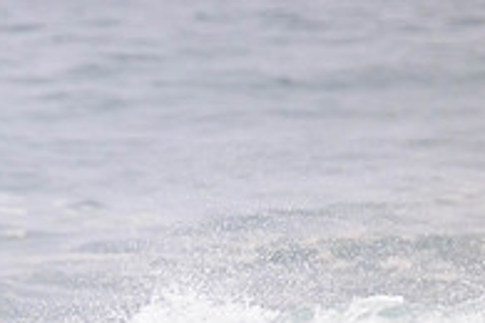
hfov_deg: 0.9
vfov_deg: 0.6
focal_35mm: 2382
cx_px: -147
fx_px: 32088
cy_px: 441
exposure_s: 1/2000
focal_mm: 800
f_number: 11
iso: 1800
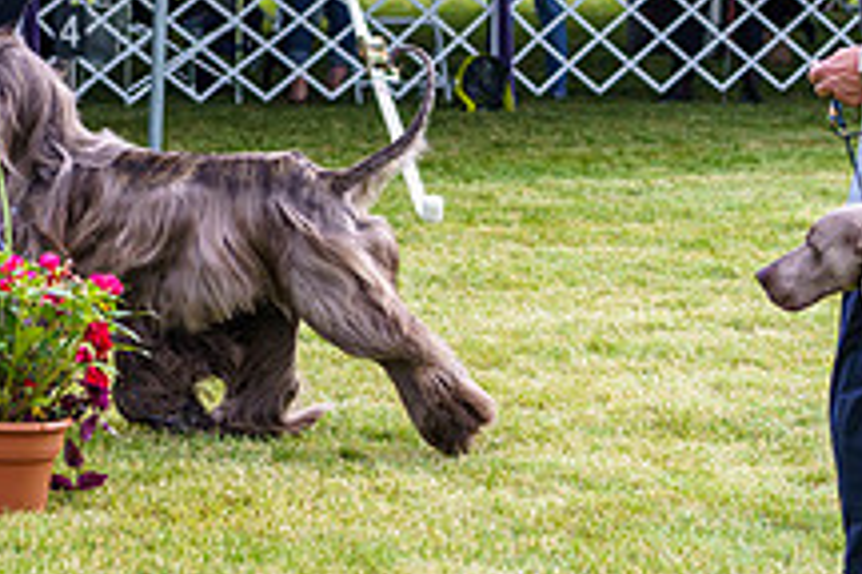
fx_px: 5076
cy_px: -74
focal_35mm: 212
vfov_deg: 6.4
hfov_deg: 9.6
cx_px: -76
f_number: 4
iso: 200
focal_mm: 79
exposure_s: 1/500
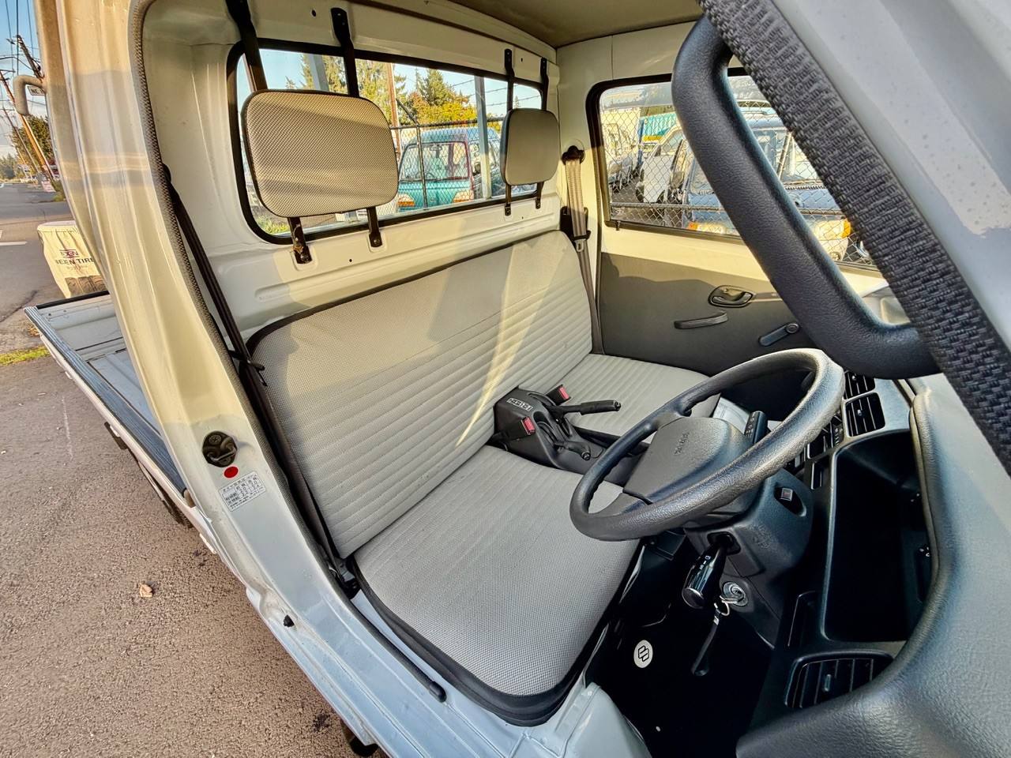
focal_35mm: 14
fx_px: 409
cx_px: 506
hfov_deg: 102.1
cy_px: 379
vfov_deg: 85.7
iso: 50
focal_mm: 2.22
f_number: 2.2
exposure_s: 1/121
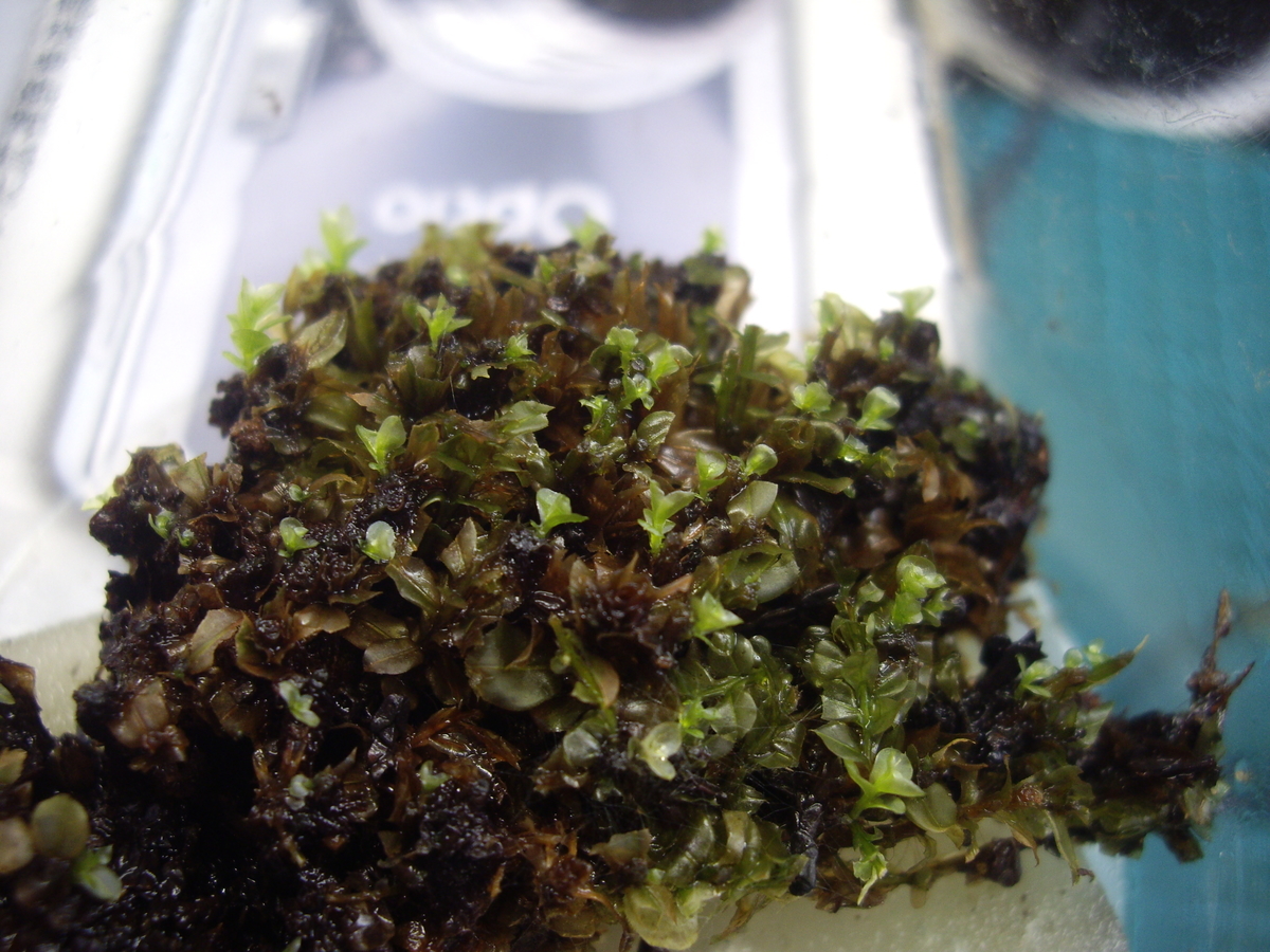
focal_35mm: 38
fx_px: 1394
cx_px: 635
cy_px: 476
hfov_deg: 49.0
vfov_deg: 37.7
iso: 200
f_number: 2.8
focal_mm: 7.9
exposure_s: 1/60
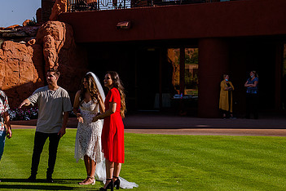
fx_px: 739
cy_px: 104
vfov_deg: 14.7
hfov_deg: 21.6
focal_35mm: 93
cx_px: 45
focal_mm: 52
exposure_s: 1/250
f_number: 10
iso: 125
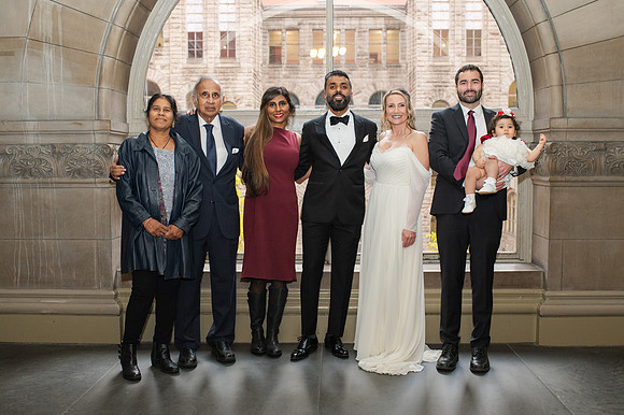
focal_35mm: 39
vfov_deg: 34.0
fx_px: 678
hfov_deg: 49.4
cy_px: 216
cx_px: 315
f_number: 3.5
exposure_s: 1/200
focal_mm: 35
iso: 1000
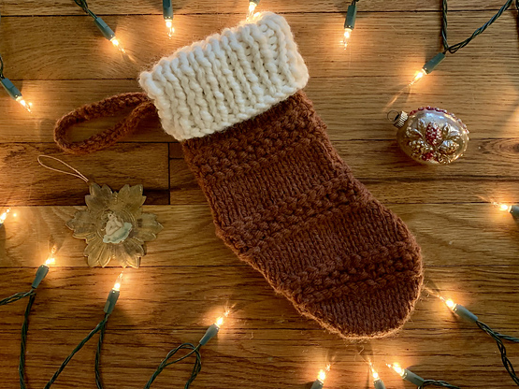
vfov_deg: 46.8
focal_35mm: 30
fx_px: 450
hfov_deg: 60.0
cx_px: 255
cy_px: 189
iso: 400
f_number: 1.8
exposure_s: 1/40
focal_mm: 4.25
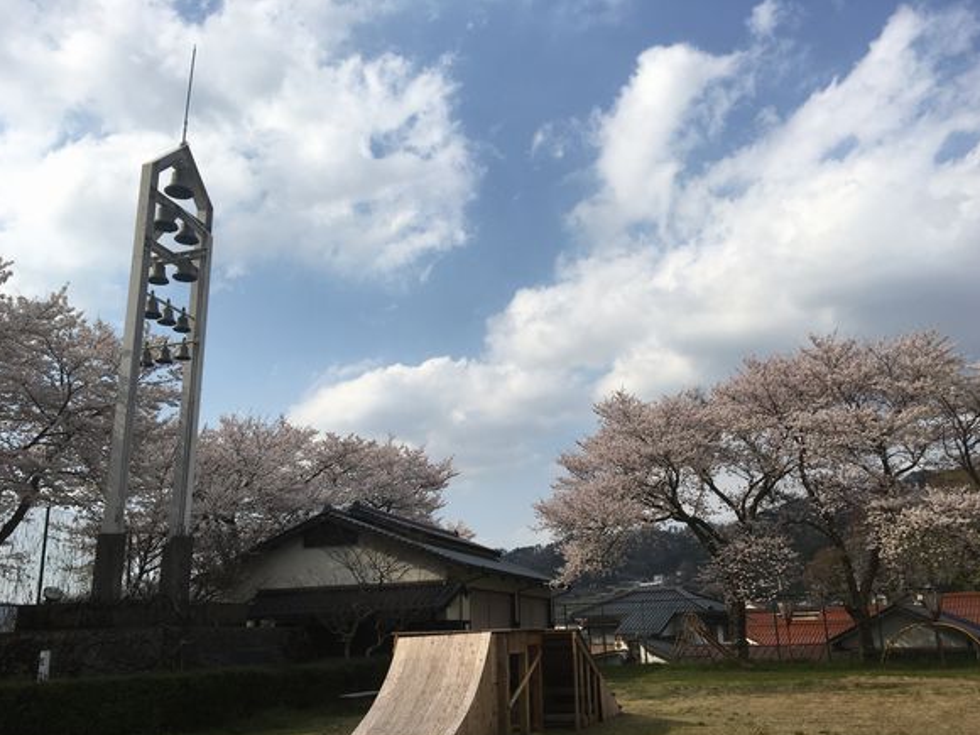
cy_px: 377
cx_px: 500
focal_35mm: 30
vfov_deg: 46.8
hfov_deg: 60.0
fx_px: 849
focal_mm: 4.15
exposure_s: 1/2262
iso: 25
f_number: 2.2
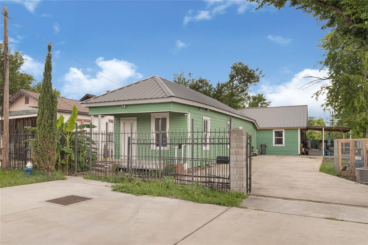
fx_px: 245
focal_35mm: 24
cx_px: 184
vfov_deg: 53.1
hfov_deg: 73.8
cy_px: 122
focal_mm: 24
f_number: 18
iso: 250
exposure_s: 1/100
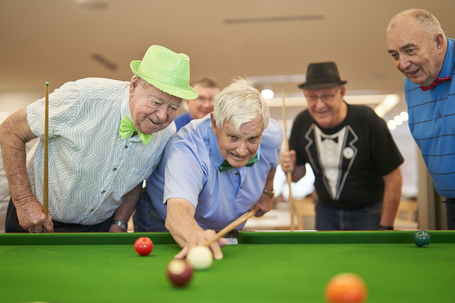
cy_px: 152
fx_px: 632
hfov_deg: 39.6
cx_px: 228
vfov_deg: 27.0
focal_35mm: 50
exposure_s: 1/250
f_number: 1.2
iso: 100
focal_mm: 50
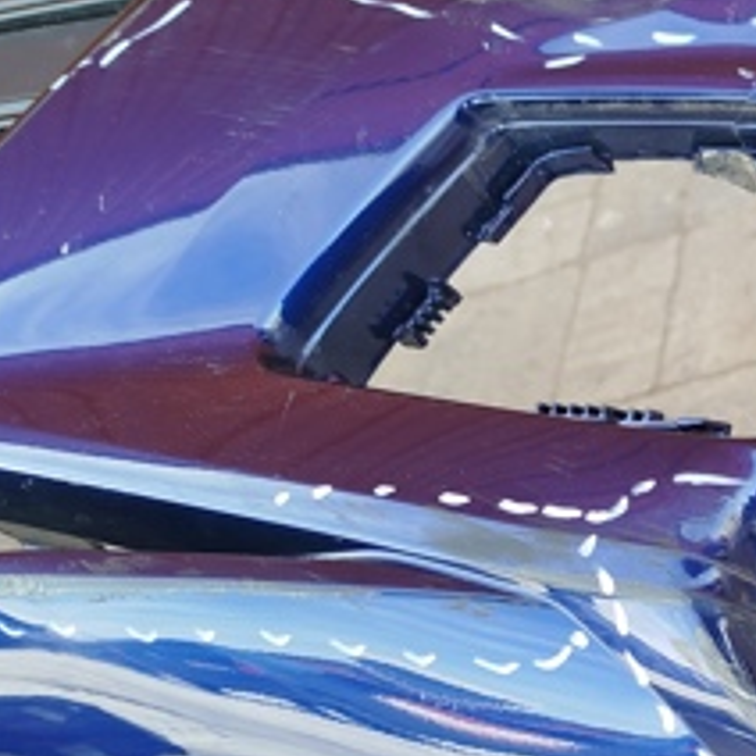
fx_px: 1581
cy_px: 524
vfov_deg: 26.7
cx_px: 809
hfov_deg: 25.2
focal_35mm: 64
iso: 100
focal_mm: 5.31
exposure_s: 1/100
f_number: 1.7
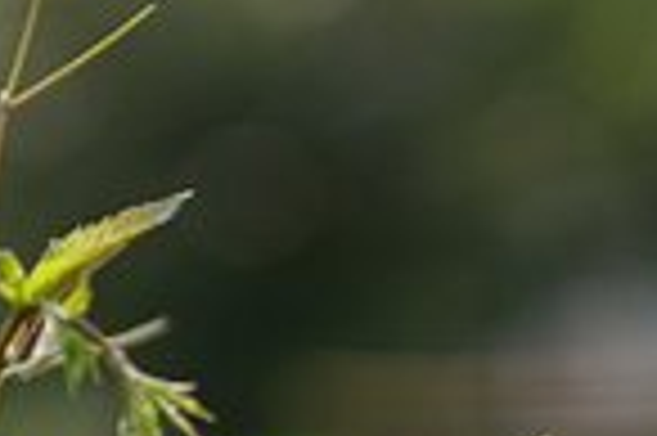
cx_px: -441
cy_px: 328
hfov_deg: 6.1
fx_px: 6029
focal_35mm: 331
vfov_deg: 4.1
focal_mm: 63
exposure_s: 1/1600
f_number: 2.8
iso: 200
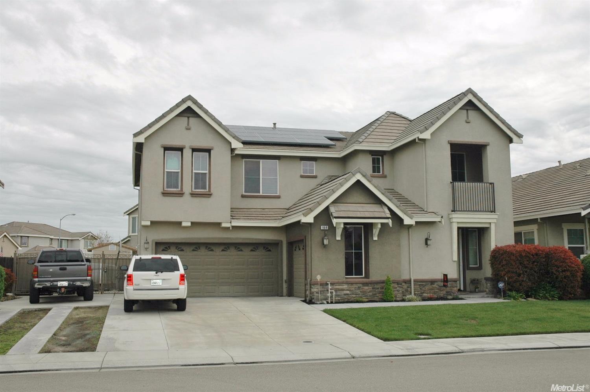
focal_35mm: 38
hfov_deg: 51.3
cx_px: 295
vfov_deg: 35.4
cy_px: 196
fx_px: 614
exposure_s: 1/500
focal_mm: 25
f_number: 7.1
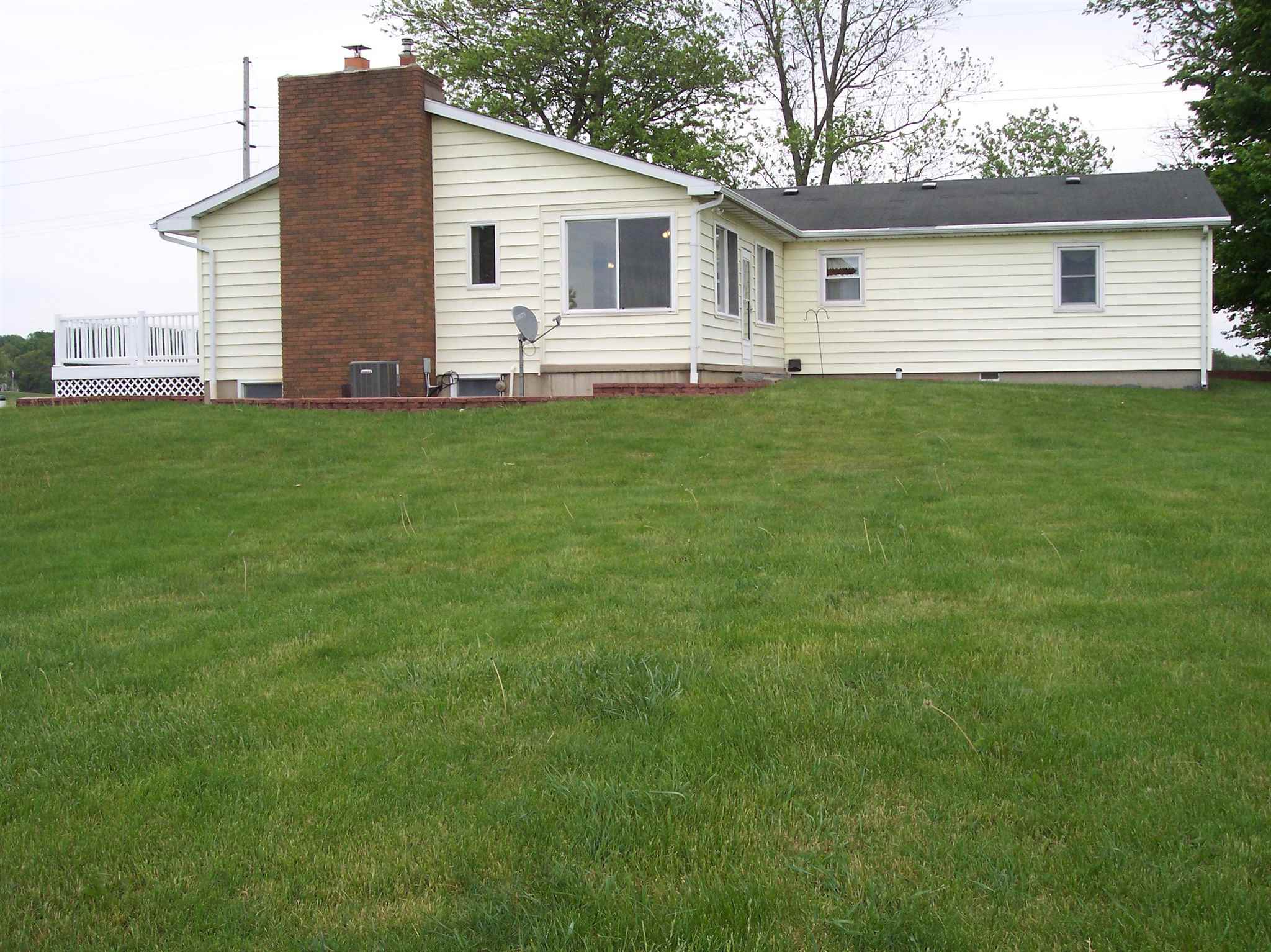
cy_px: 476
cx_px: 636
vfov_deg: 37.7
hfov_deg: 49.0
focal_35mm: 38
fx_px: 1394
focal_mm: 8
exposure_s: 1/350
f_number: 4.8
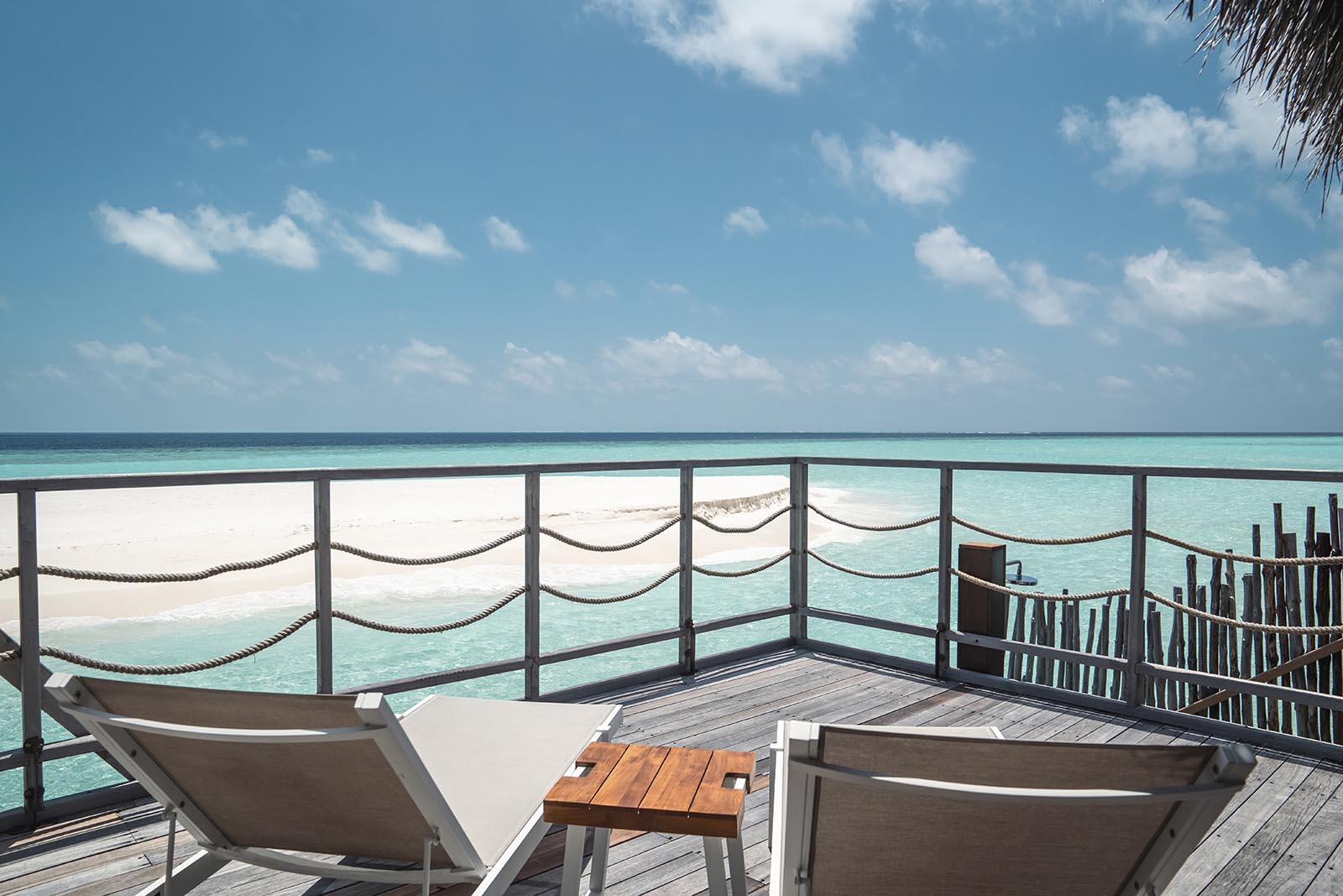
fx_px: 895
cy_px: 448
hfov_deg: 73.7
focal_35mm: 24
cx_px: 672
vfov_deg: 53.1
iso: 640
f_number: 6.3
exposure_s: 1/5000
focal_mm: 24
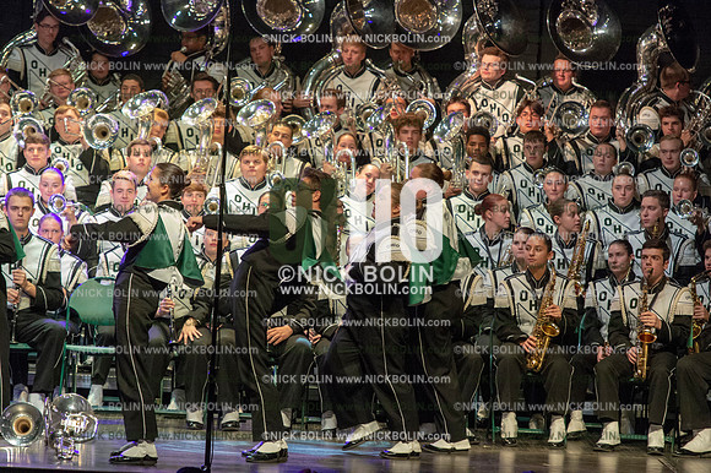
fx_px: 4737
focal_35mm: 240
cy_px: 236
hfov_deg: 8.6
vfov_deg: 5.7
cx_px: 356
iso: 8000
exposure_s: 1/200
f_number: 7.1
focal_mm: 240
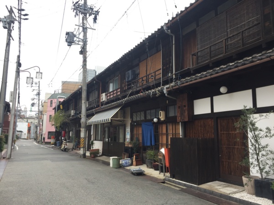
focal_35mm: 29
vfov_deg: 48.2
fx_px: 230
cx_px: 137
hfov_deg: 61.7
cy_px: 102
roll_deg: -0.6
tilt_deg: +8.5
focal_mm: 4.15
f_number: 2.2
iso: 32
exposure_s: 1/225
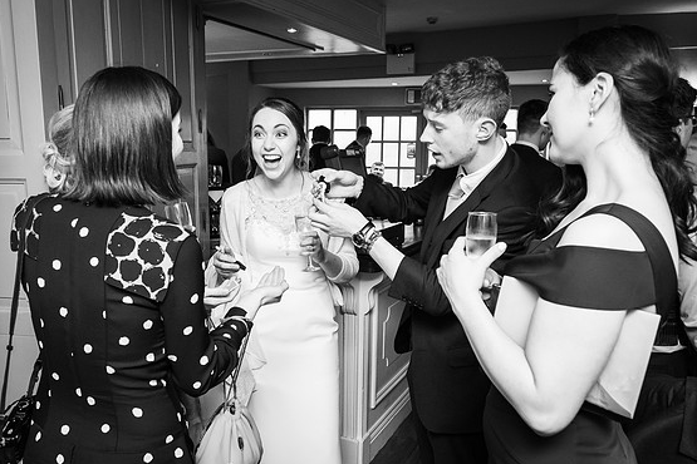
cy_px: 252
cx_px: 310
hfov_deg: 63.5
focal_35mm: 29
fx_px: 561
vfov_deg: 44.9
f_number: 3.6
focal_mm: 16
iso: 2000
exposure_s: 1/160
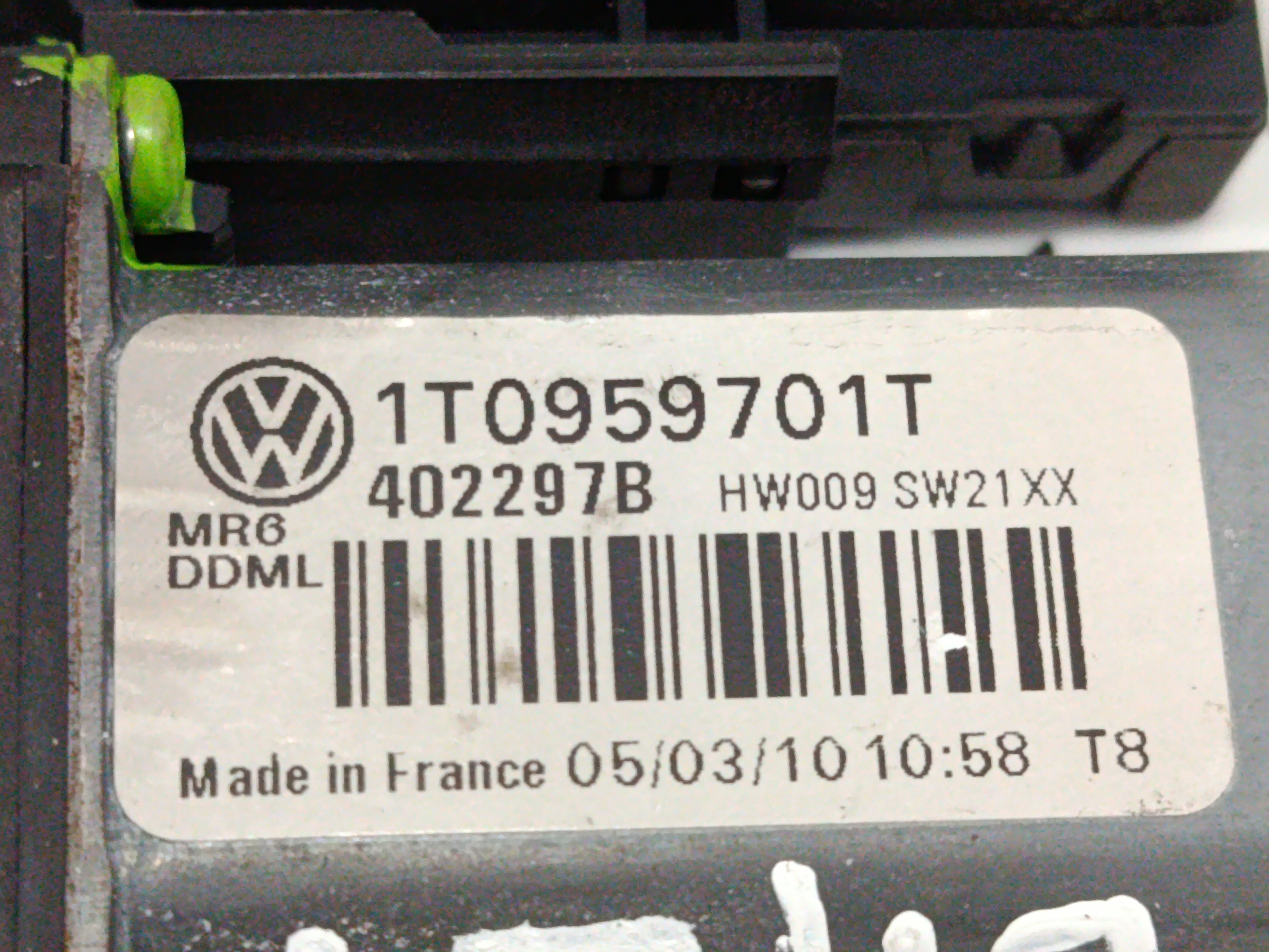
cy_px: 476
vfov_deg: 17.6
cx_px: 634
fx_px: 3079
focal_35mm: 84
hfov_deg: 23.3
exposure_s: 1/50
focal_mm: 5.24
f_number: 1.7
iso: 854
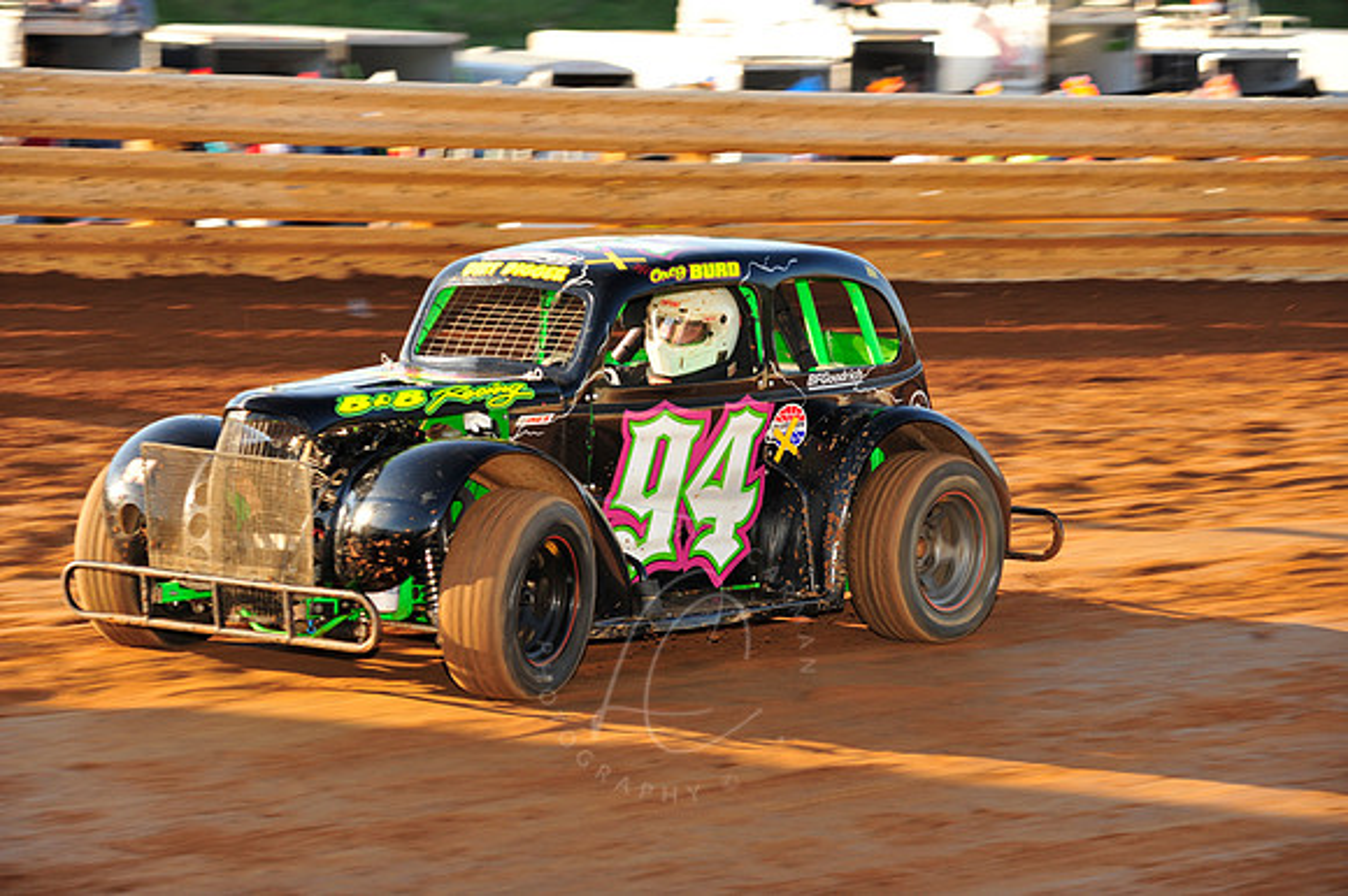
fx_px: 5426
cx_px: 674
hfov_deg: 14.2
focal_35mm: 145
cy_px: 448
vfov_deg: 9.5
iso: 400
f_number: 7.1
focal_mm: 145
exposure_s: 1/320
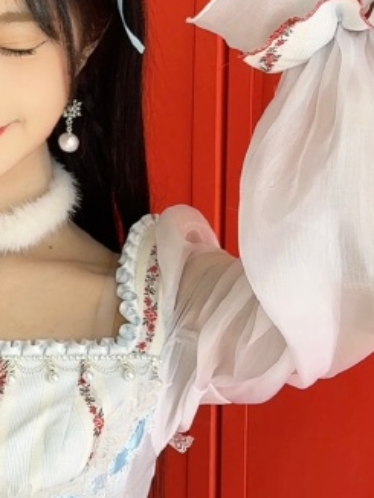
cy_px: 130
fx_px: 1583
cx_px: -58
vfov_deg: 17.8
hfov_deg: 13.2
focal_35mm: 110
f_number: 1.78
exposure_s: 1/249
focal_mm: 6.76
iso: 64
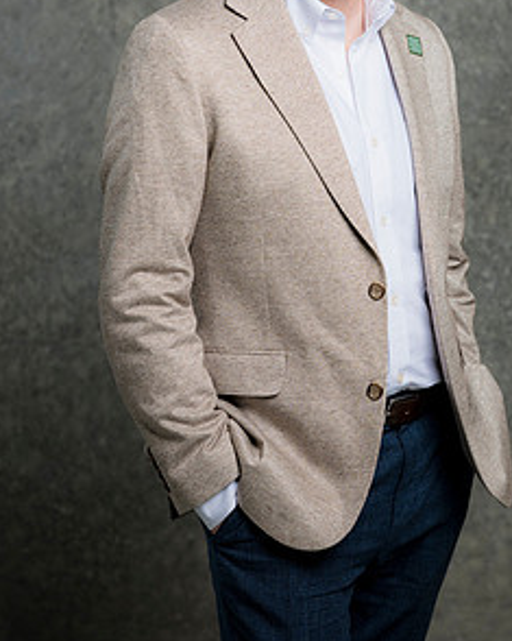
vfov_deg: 15.7
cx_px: 320
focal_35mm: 122
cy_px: 161
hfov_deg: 12.6
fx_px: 2312
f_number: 5
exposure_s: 1/200
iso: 125
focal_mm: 85
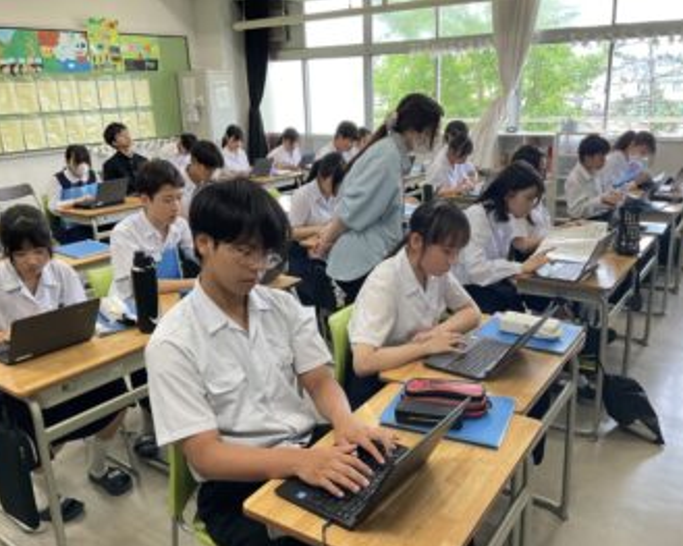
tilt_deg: -17.3
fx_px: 626
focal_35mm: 31
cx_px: 357
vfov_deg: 47.1
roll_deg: +1.5
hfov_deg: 57.2
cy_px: 278
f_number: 1.8
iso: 40
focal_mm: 3
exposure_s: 1/60
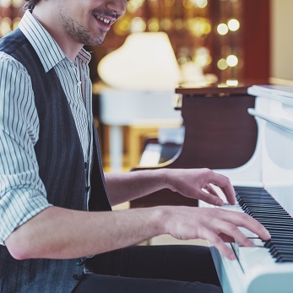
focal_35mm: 109
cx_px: 165
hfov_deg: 16.0
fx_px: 1044
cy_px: 146
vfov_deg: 16.0
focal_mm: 85
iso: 500
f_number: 2.8
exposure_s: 1/160
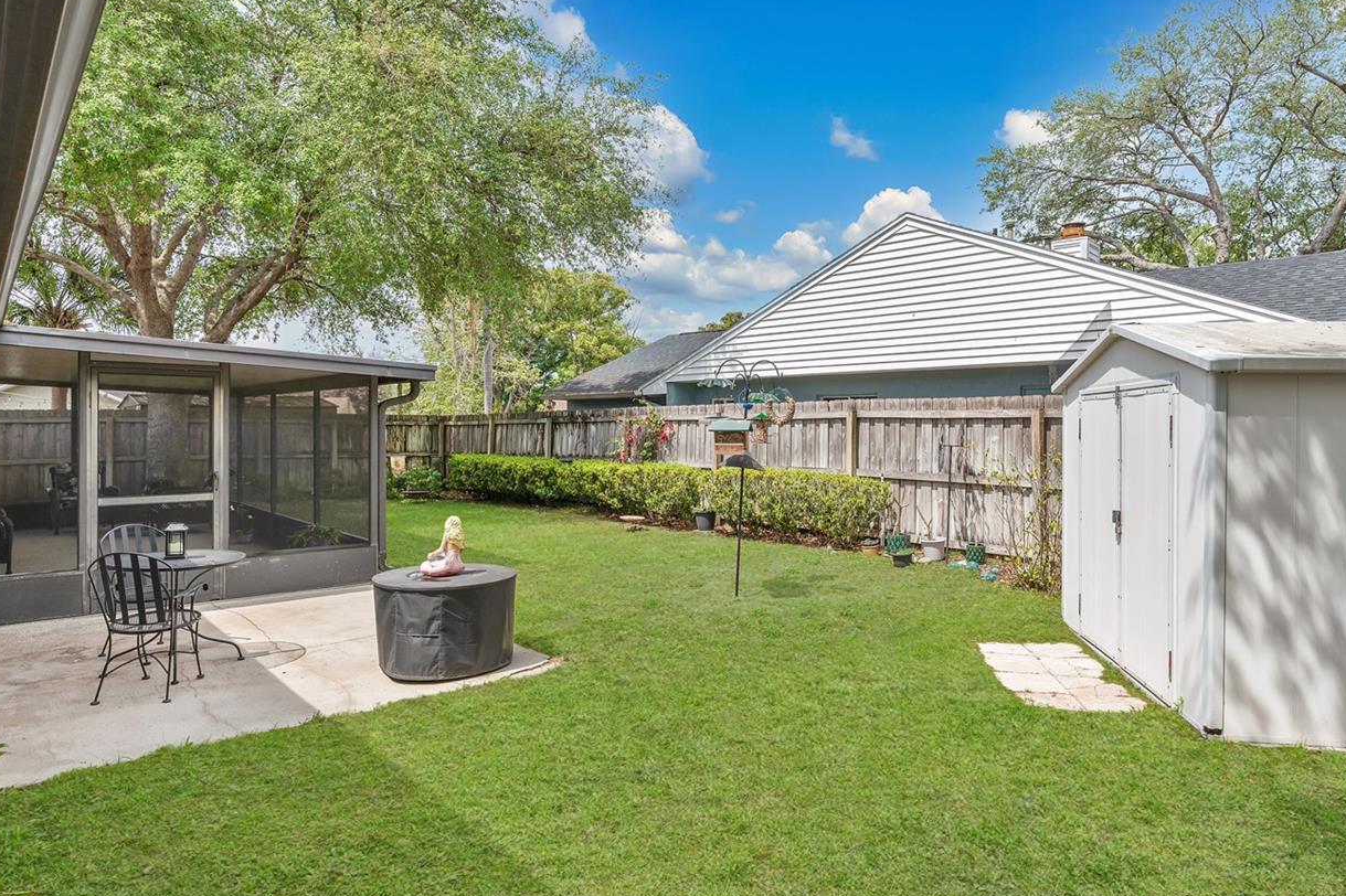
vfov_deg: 59.5
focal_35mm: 21
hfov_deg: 81.0
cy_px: 437
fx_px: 785
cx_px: 732
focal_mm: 16
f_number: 8
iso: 100
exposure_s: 1/250
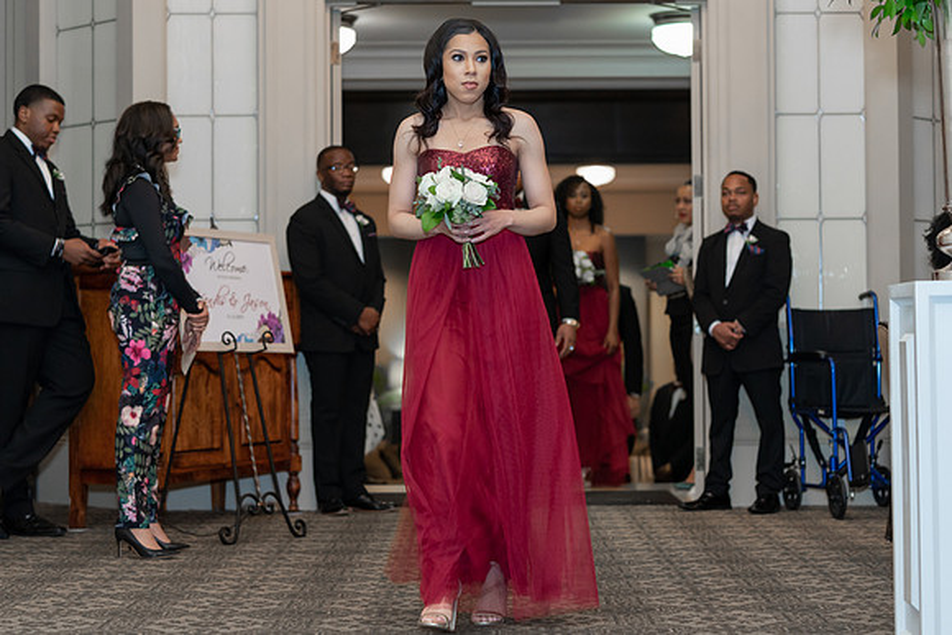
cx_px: 499
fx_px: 1953
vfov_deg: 18.5
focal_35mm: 74
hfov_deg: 27.4
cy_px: 302
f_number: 2.8
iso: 2000
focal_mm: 70
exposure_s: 1/250
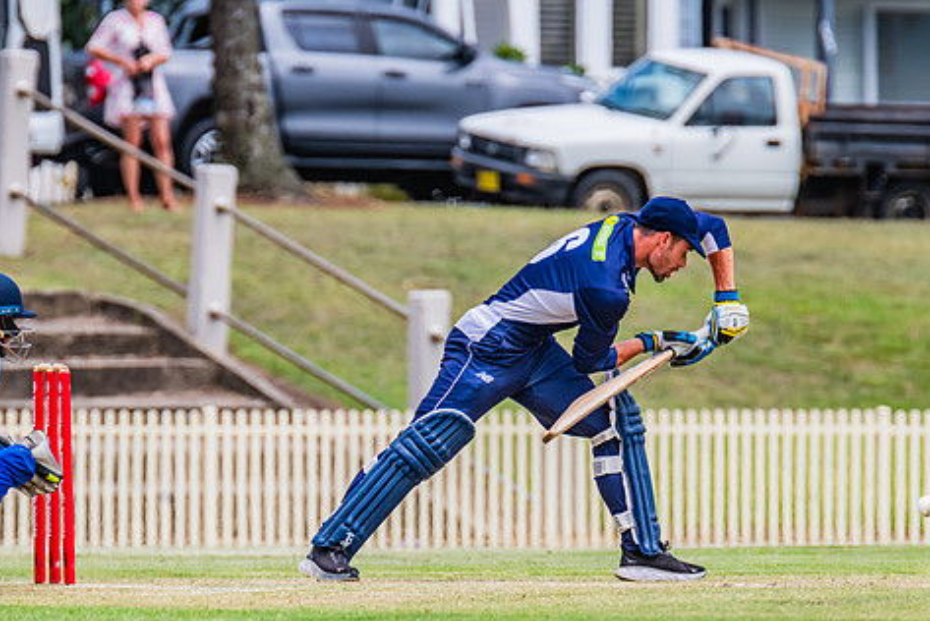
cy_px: 376
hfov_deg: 2.8
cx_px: 405
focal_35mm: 737
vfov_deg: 1.9
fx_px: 19050
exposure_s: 1/2000
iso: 800
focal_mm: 600
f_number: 9
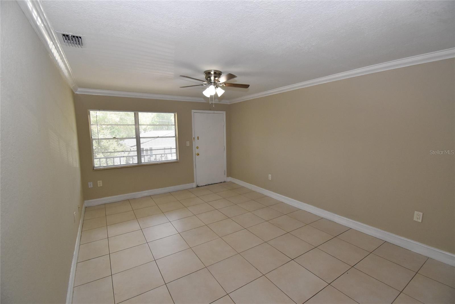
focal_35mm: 15
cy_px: 152
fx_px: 190
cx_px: 228
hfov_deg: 100.4
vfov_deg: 77.4
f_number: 8
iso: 1600
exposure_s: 1/160
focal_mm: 10
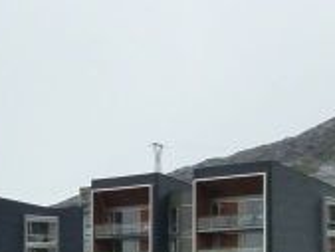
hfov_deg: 15.9
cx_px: -93
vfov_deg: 12.4
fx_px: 1143
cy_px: 274
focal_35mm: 118
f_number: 4
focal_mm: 4.1
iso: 250
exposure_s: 1/250
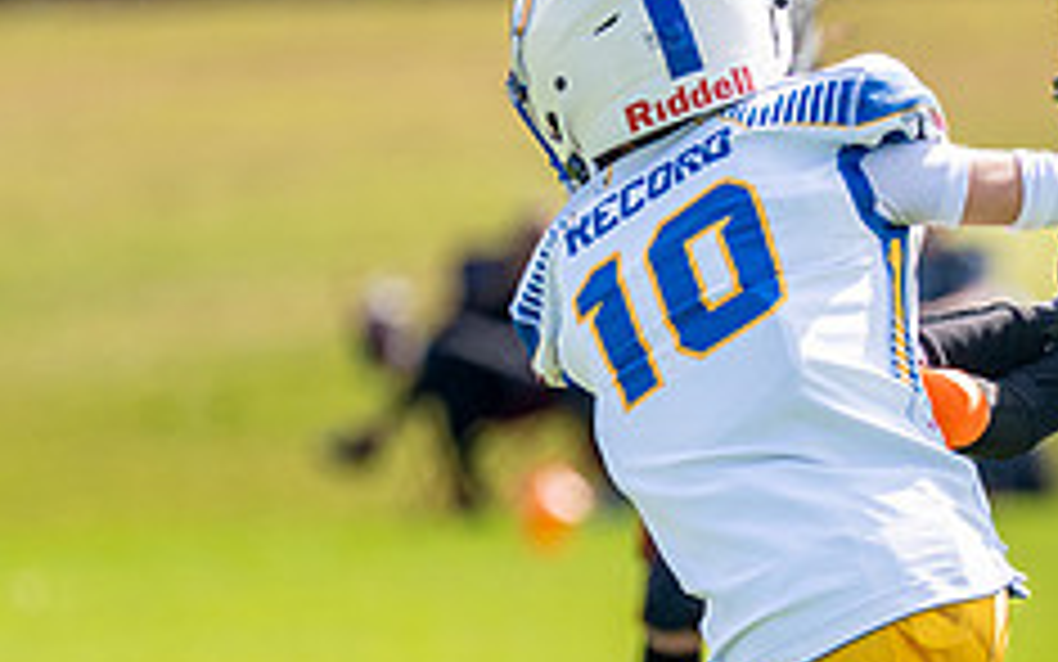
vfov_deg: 1.4
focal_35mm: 952
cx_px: 1088
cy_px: 571
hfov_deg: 2.2
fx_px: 27456
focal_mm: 200
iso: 160
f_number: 2.8
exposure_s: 1/2500
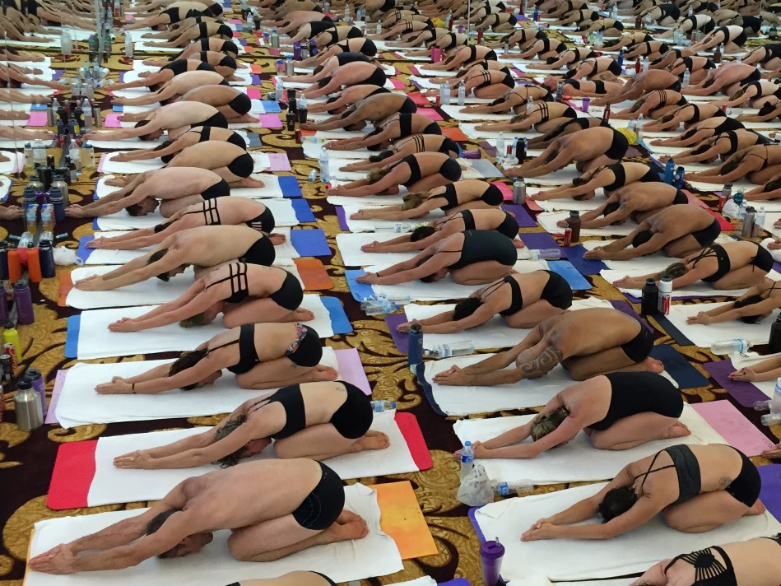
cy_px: 285
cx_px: 557
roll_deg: -6.2
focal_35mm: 44
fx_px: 993
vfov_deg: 32.9
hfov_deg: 42.0
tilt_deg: -21.8
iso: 64
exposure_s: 1/33
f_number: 2.2
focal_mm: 4.15
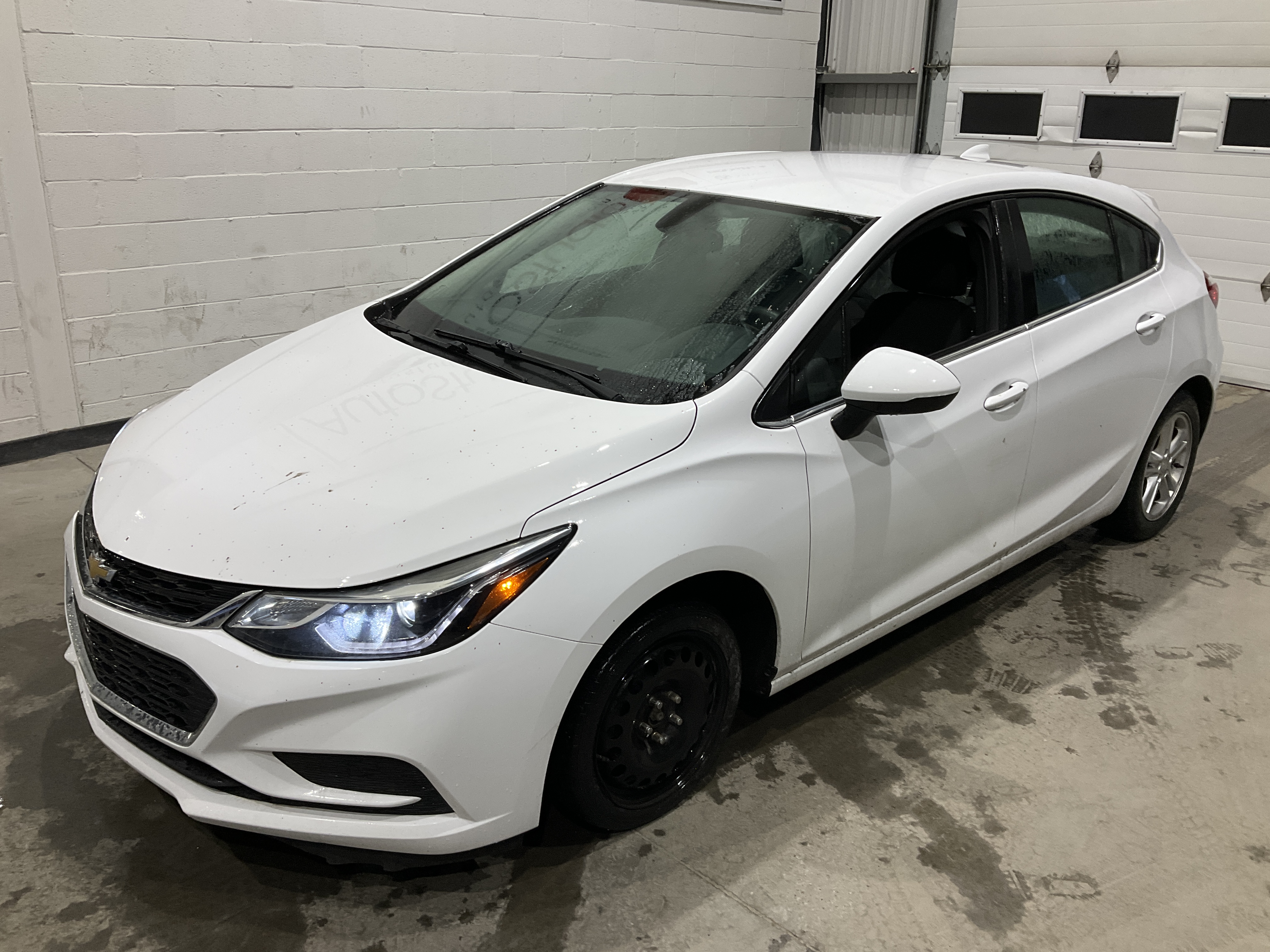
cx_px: 635
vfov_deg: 48.2
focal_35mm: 29
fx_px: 1064
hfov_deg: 61.7
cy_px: 476
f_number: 1.8
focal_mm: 3
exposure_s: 1/120
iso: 64
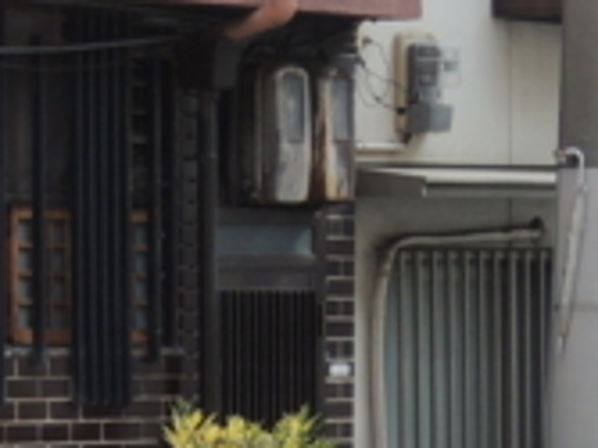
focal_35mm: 263
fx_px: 4540
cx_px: -809
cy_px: 211
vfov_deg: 5.6
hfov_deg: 7.1
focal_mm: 9.9
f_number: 4
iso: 100
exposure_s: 1/200
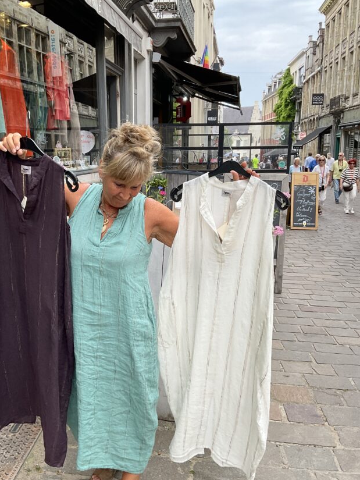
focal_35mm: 36
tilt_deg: -12.1
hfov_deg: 39.4
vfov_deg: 51.3
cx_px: 139
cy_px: 259
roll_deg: +0.5
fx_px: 499
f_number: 1.8
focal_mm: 3
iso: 16
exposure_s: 1/284
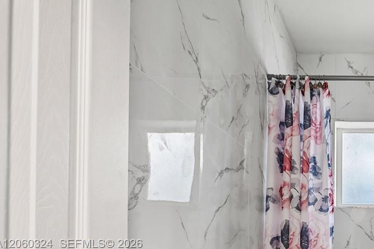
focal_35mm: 35
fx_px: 364
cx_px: 377
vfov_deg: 34.7
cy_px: 244
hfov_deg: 45.5
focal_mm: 17
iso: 400
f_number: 8
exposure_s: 1/15
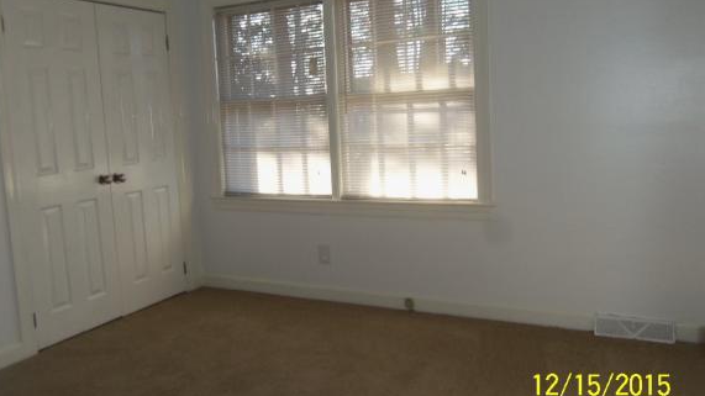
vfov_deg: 37.7
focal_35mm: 31
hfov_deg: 62.6
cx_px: 352
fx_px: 579
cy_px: 185
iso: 100
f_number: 3.9
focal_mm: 5.1
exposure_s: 1/40
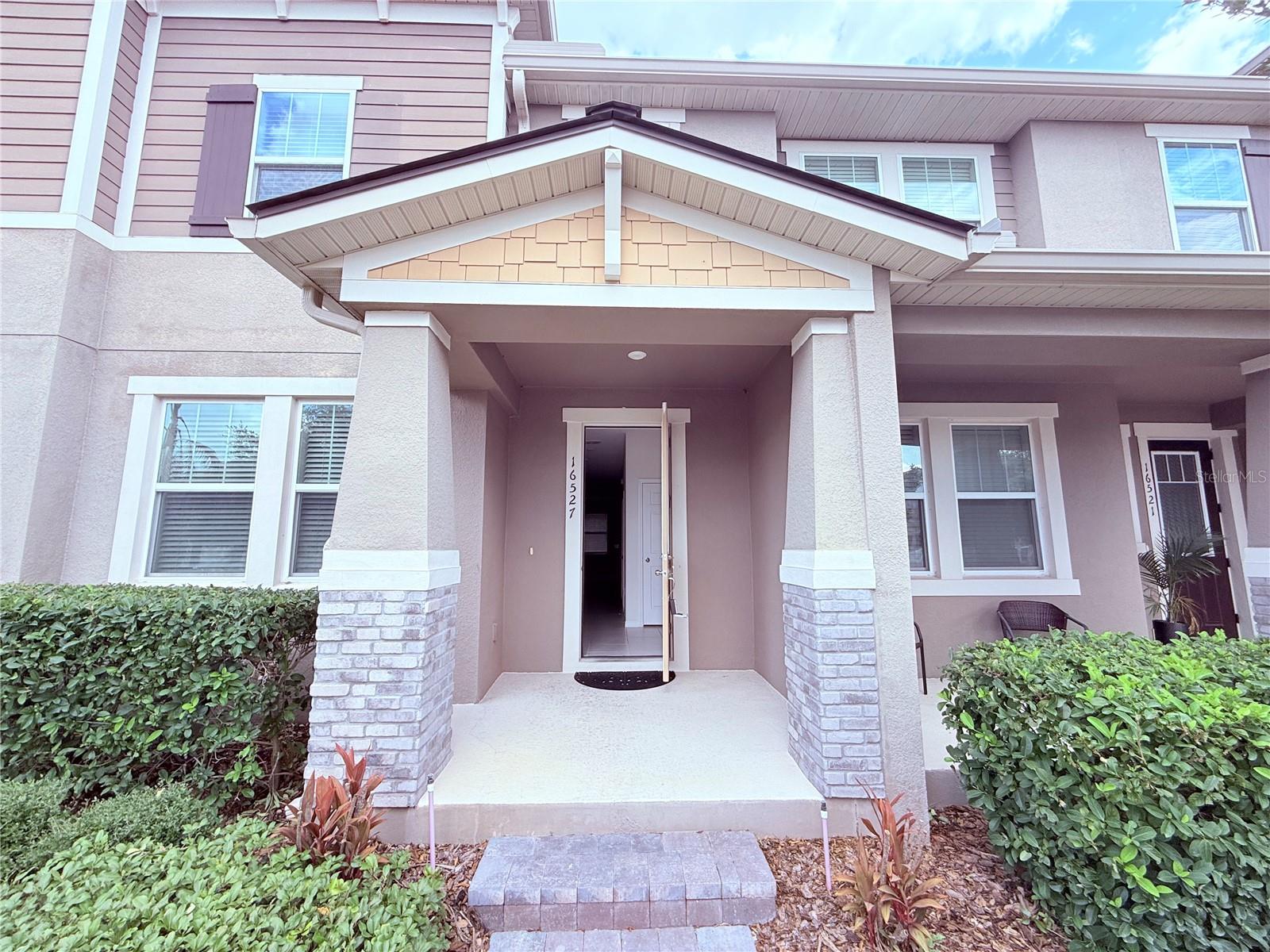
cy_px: 476
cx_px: 635
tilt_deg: +7.9
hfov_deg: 102.1
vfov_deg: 85.7
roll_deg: +0.2
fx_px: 514
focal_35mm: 14
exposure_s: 1/315
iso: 50
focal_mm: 2.22
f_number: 2.2
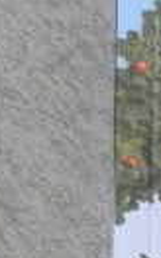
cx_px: 487
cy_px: 387
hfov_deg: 7.5
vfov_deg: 12.9
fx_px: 1080
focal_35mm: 154
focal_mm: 6.57
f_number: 1.6
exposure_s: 1/50
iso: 250
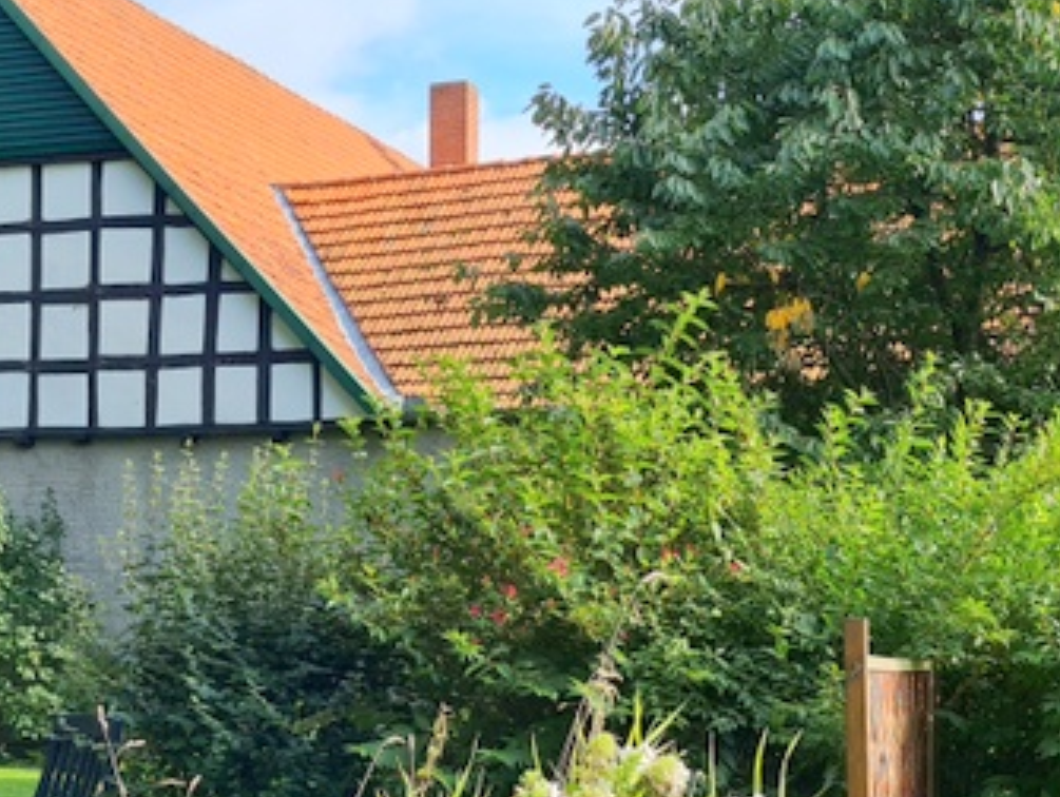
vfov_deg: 23.4
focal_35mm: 62
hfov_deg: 31.0
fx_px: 1901
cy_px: 620
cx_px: 668
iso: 50
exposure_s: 1/1492
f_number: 1.8
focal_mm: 5.4
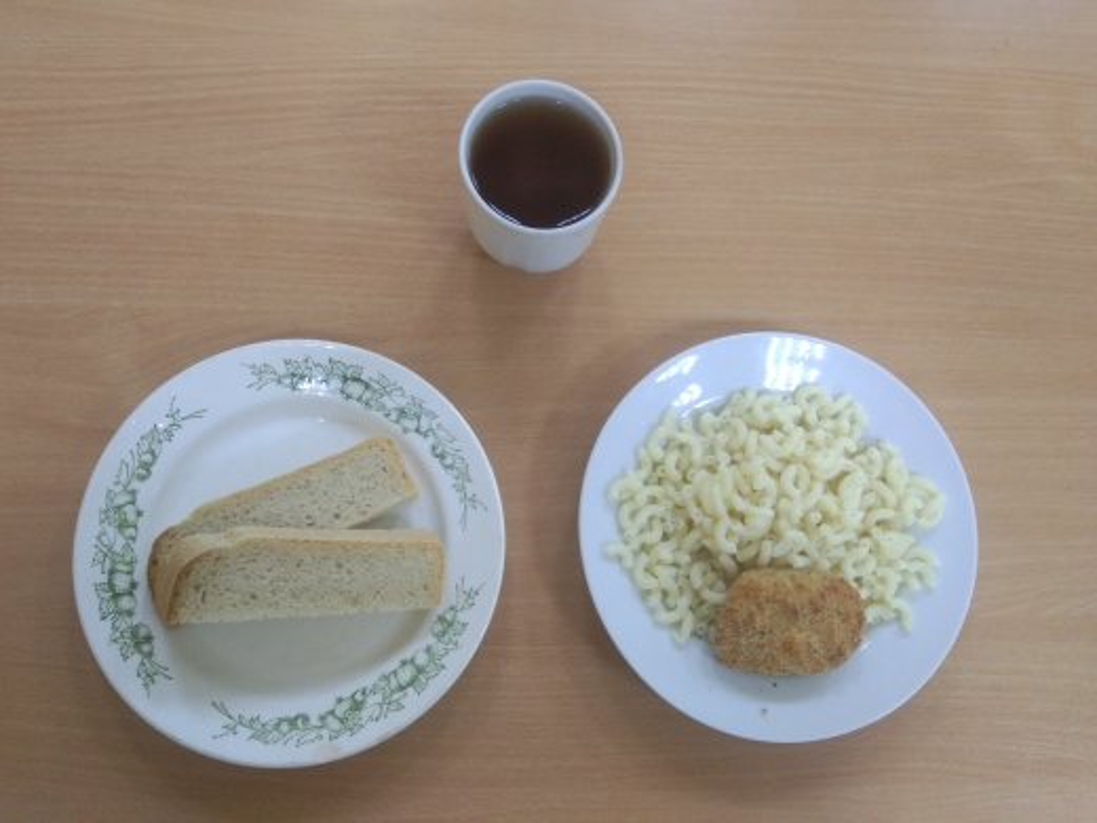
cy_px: 412
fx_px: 951
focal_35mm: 30
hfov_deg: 60.0
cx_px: 548
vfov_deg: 46.8
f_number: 2.2
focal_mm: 3.65
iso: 451
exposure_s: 1/33
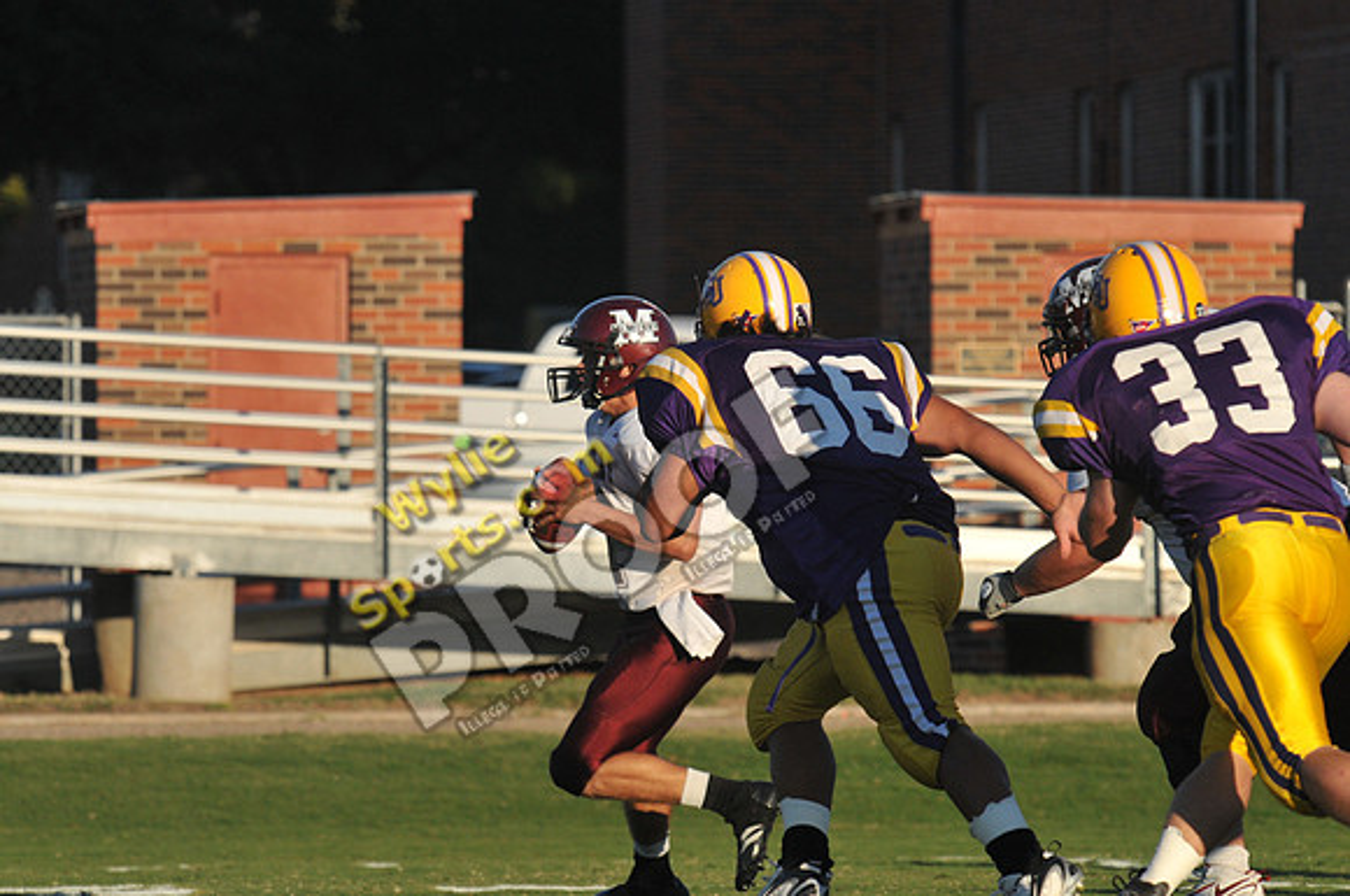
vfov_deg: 3.5
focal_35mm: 390
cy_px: 448
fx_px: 14604
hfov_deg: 5.3
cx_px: 675
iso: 640
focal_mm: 260
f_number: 6.3
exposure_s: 1/2000
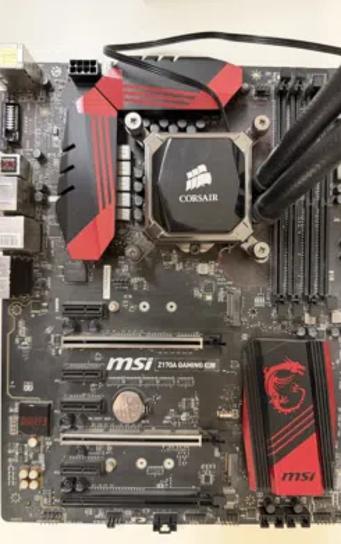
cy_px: 275
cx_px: 187
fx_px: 386
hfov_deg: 47.6
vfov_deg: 70.4
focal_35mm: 26
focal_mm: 6.76
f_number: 1.78
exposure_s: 1/50
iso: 500
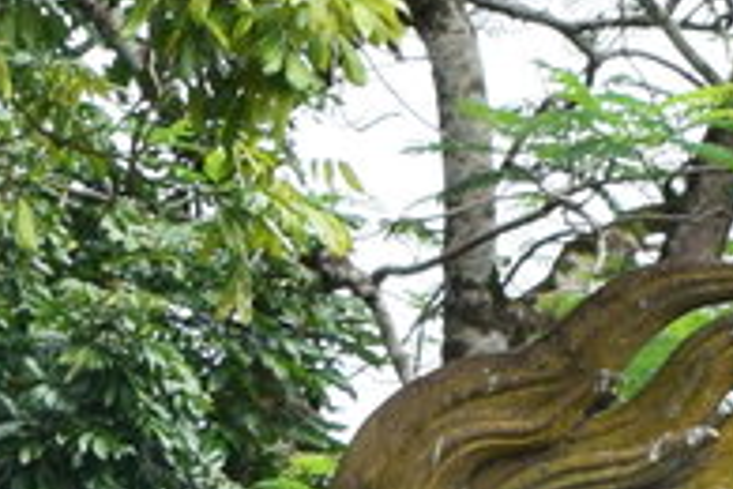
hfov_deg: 4.8
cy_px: 805
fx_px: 8747
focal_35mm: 430
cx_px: -263
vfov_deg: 3.2
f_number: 11
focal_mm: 31
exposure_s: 1/400
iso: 400
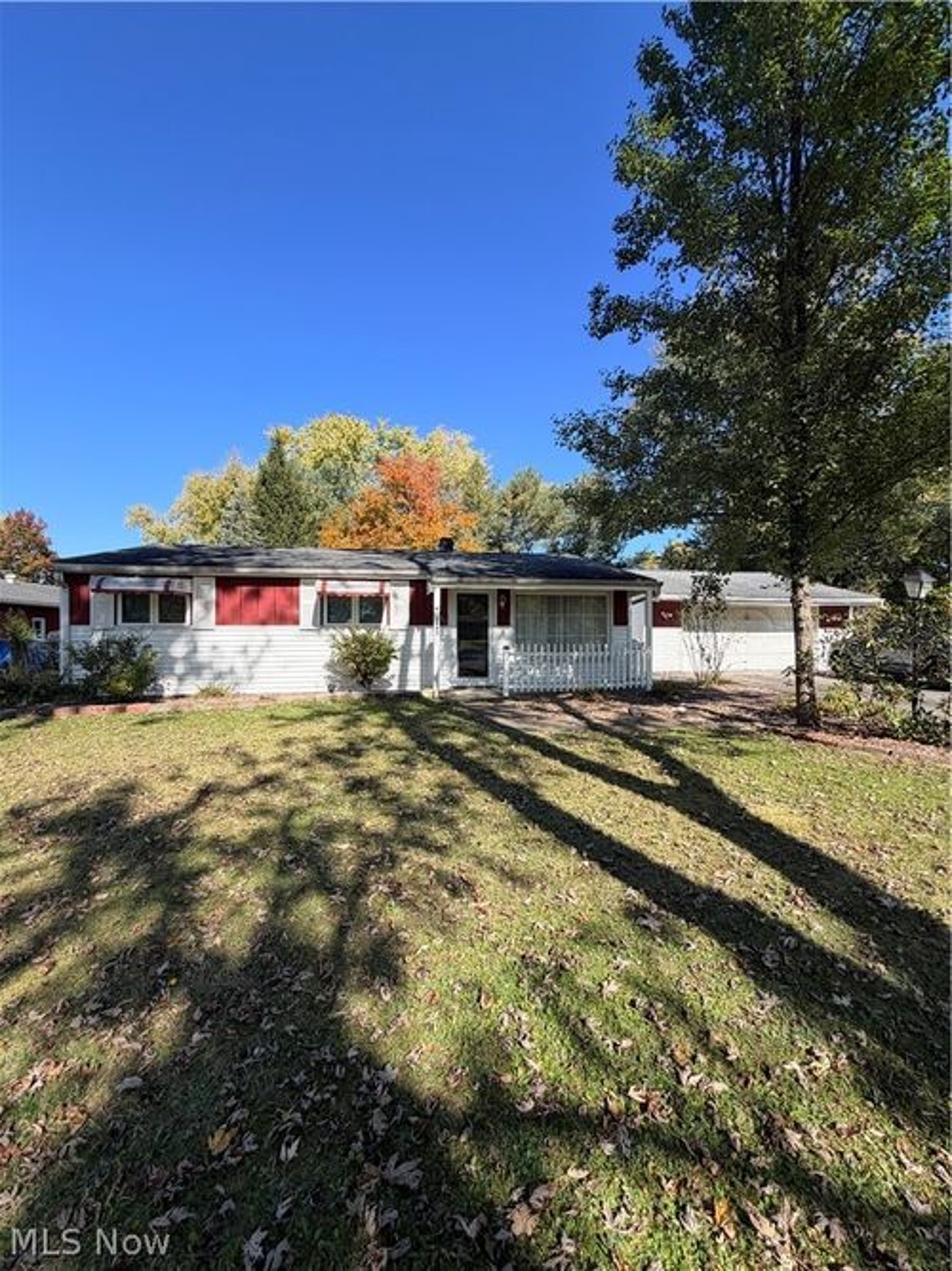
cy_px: 636
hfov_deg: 85.7
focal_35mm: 14
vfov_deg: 102.1
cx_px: 476
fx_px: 514
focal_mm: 2.22
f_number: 2.2
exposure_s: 1/770
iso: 40
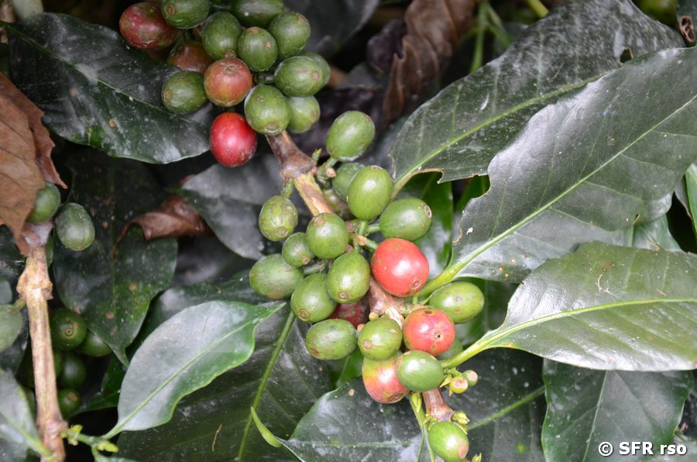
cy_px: 231
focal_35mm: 99
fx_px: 1913
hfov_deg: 20.7
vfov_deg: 13.8
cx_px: 348
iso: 800
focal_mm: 66
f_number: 5.3
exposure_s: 1/60
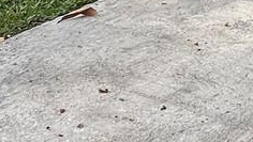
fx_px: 644
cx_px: 337
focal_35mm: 96
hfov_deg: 20.2
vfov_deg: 12.0
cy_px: -73
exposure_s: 1/164
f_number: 1.8
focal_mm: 1.57
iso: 32
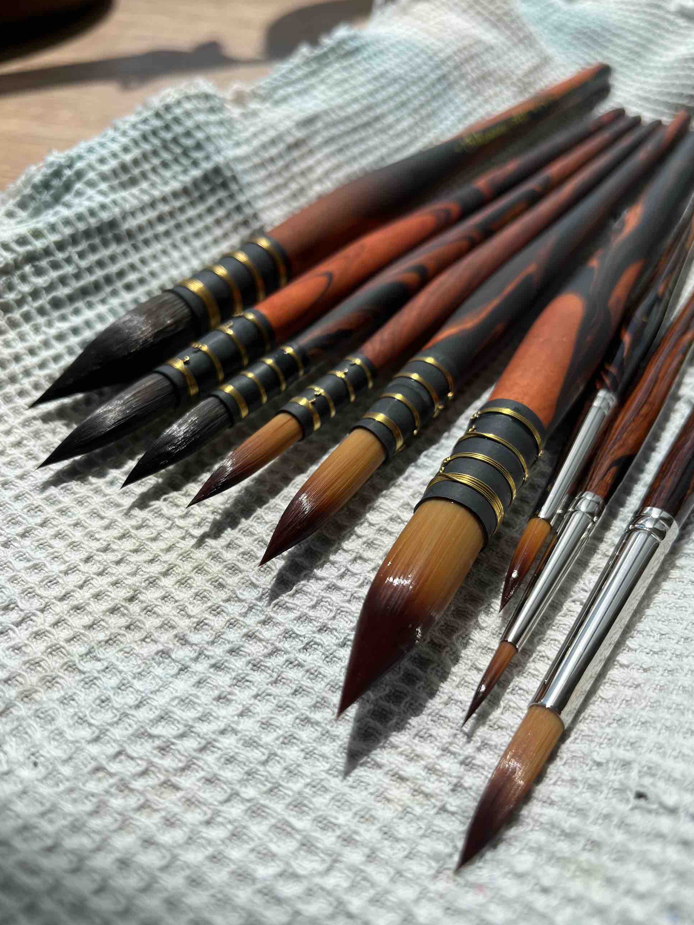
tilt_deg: -44.8
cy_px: 462
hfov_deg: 51.4
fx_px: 722
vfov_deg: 65.3
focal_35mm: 27
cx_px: 348
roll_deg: -3.2
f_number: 1.6
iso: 50
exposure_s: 1/2513
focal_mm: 5.1
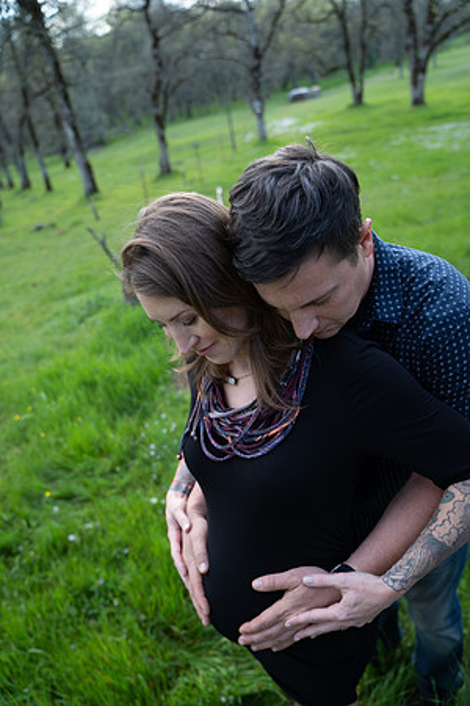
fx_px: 470
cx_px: 235
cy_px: 353
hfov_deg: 53.1
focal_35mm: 24
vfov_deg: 73.7
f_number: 2.8
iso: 200
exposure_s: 1/250
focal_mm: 24
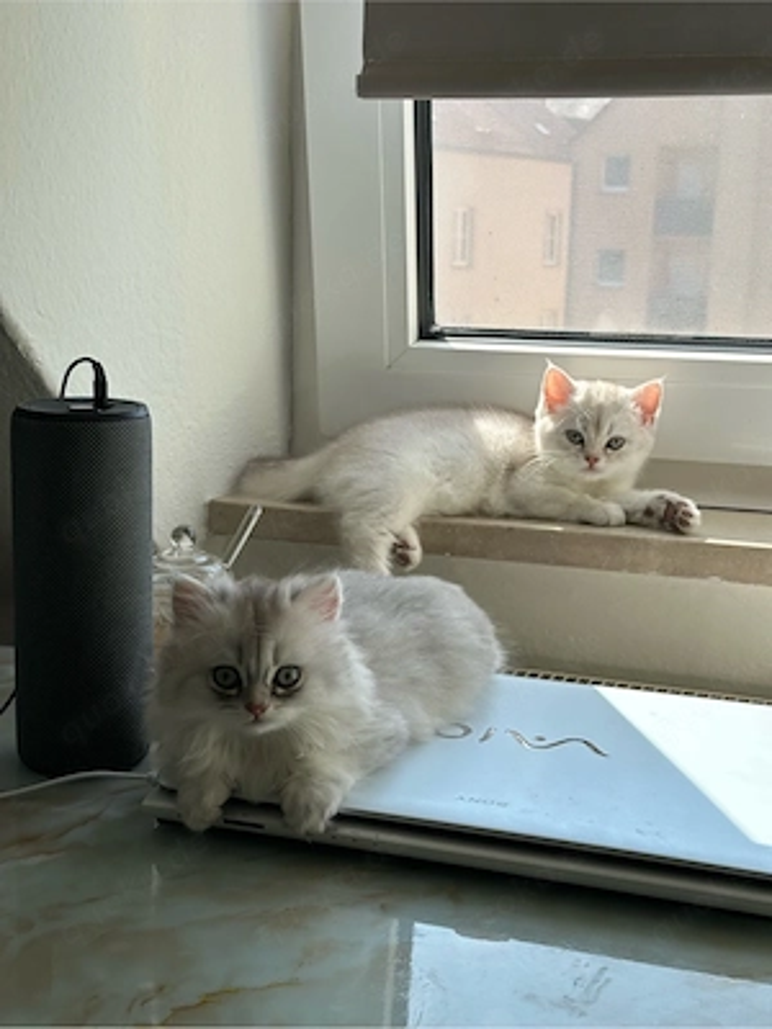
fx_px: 1427
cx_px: 386
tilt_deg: -9.5
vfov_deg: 39.7
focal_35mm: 48
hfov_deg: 30.3
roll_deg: -1.9
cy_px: 514
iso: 64
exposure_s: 1/1107
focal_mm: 6.86
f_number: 1.78
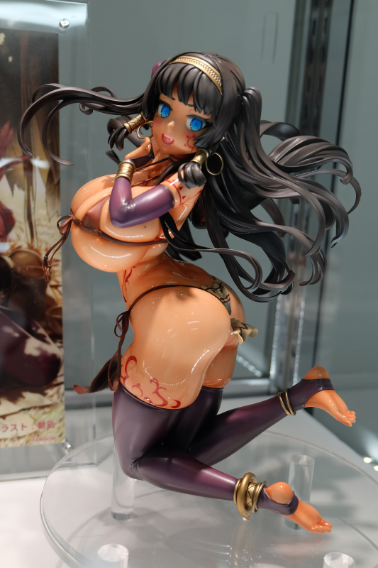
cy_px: 284
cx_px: 189
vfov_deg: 44.5
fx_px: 693
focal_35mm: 44
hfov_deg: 30.5
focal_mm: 29.5
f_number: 4.7
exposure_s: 1/150
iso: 400
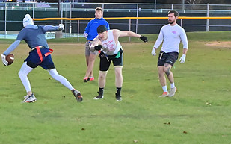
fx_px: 1265
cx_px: 20
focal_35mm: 201
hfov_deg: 10.4
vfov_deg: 6.5
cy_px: 65
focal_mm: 70
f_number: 4
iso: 6400
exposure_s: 1/500
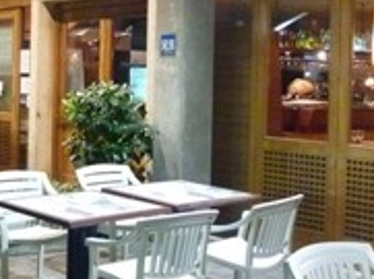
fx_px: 669
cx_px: 91
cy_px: 89
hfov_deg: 30.7
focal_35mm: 62
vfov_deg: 23.4
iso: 800
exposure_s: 1/25
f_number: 3.3
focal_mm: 4.1
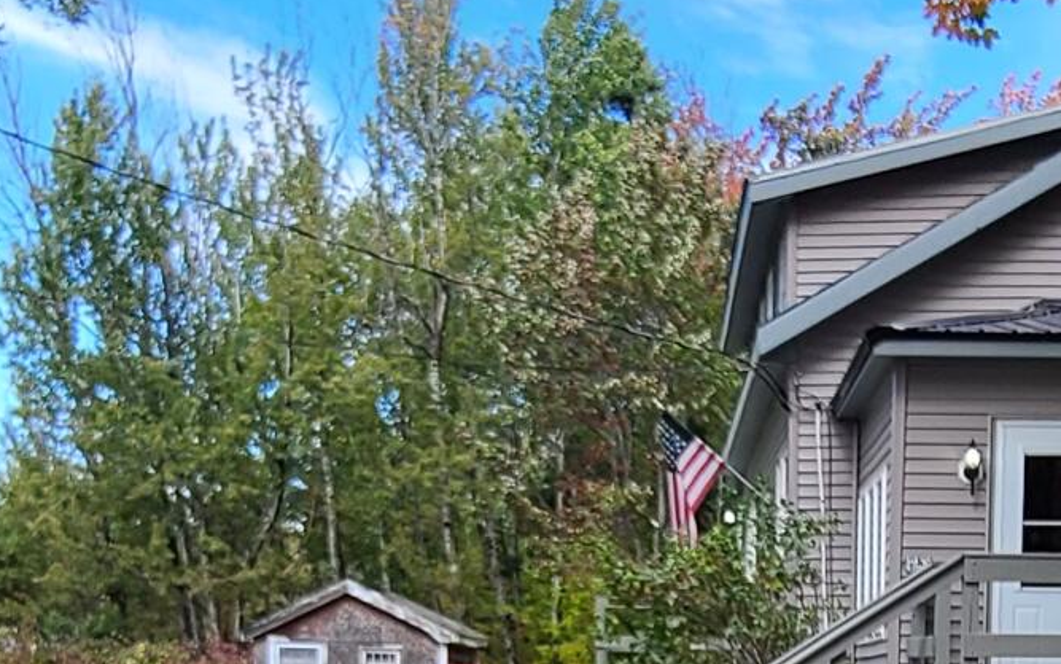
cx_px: 673
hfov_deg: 32.8
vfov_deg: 19.5
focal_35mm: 62
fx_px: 1793
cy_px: 838
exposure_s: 1/372
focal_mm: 2.2
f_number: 2.2
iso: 50
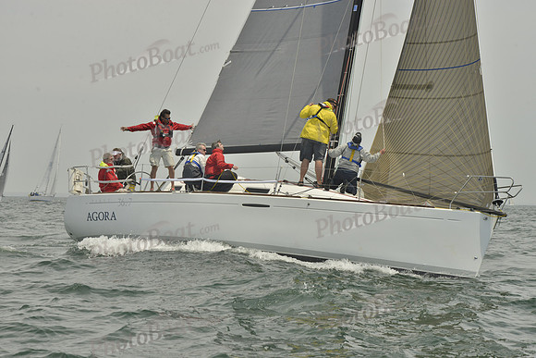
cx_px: 268
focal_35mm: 98
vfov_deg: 14.0
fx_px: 1459
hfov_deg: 20.8
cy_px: 179
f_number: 13
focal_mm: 98
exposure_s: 1/1250
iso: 560
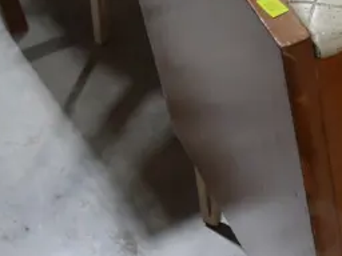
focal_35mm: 128
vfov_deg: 11.5
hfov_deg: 13.9
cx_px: 588
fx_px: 1265
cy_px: 31
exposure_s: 1/60
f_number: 3.6
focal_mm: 16
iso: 250
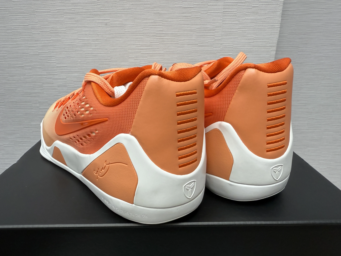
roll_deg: +1.4
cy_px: 128
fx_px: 236
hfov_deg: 71.6
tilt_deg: -21.7
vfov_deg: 56.8
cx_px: 170
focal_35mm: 24
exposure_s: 1/99
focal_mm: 2.22
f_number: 2.2
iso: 80
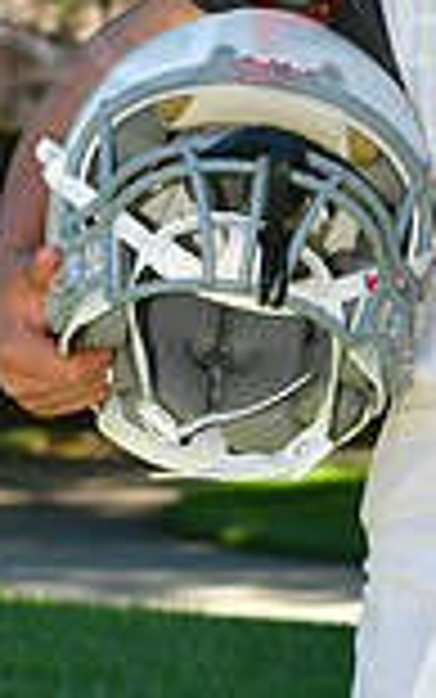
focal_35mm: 401
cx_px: 708
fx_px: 7617
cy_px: -14
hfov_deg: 3.3
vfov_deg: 5.2
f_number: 6.3
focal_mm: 70
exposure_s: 1/400
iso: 400
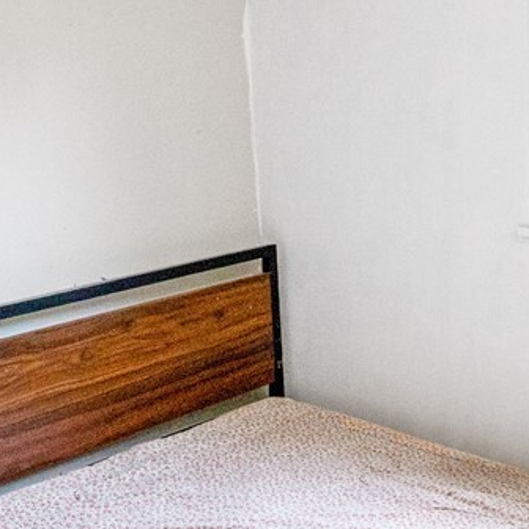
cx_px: 483
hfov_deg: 27.5
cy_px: -72
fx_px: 1037
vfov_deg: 26.1
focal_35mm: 60
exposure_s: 1/125
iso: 1600
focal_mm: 14
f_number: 5.6
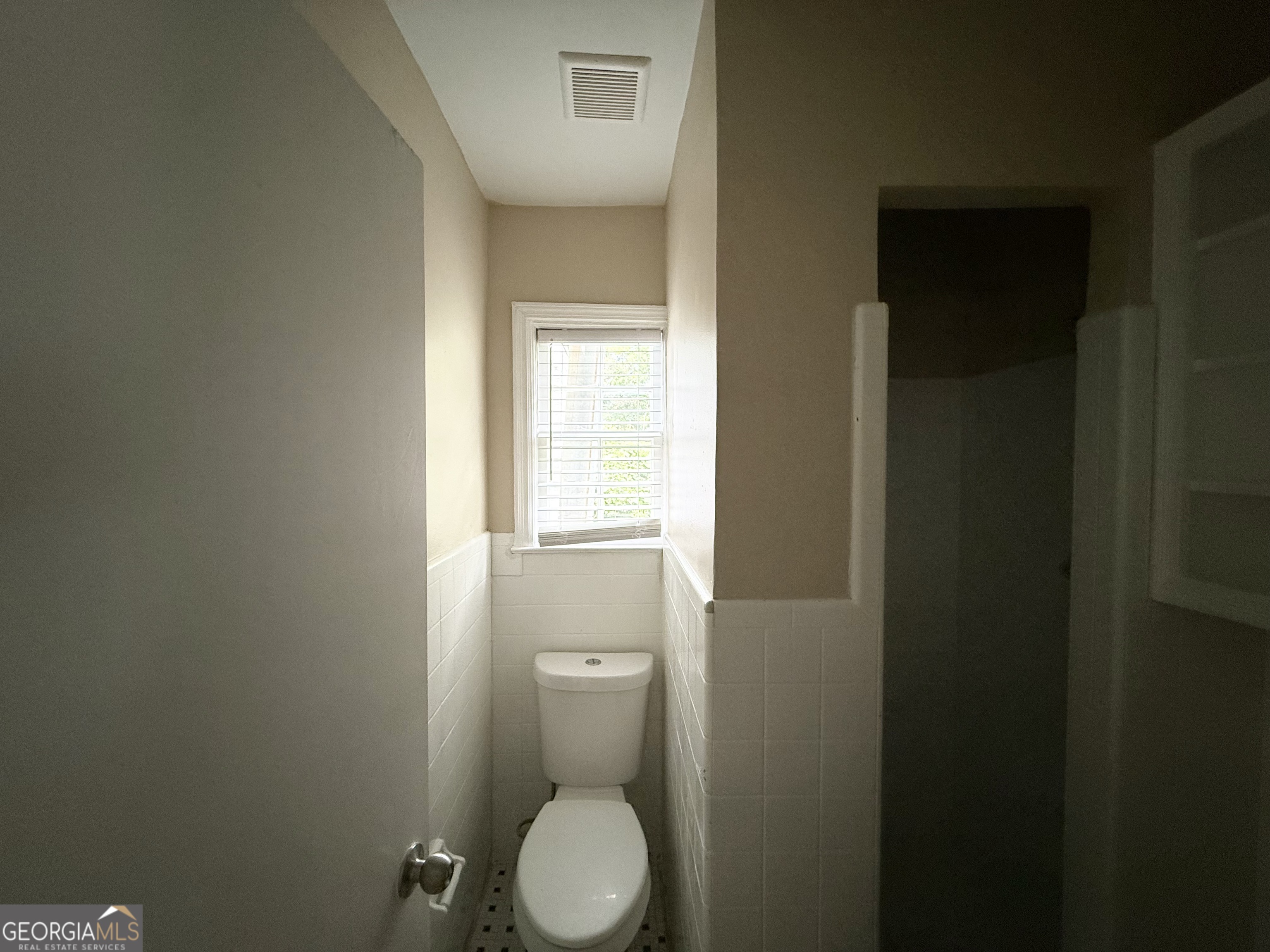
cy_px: 476
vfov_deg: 85.7
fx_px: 514
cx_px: 635
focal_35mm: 14
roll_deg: -0.7
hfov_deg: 102.1
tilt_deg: -2.3
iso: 400
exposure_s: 1/60
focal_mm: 2.22
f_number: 2.2
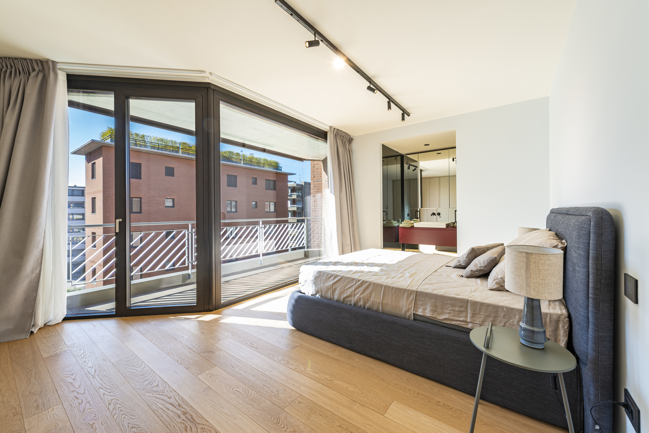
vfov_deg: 81.2
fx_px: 252
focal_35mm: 14
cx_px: 324
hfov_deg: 104.3
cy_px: 216
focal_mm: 14
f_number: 9
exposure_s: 1/10
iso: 100
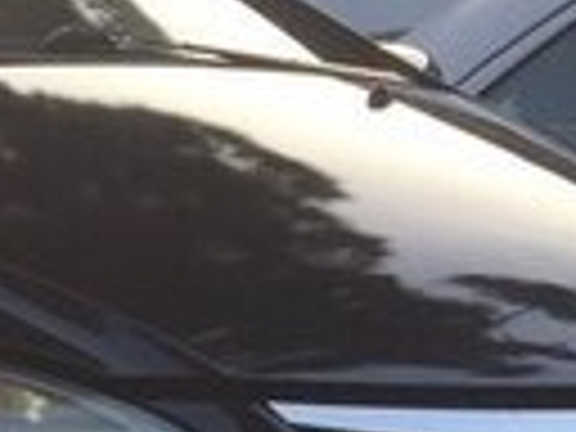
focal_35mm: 149
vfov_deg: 9.7
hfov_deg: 10.9
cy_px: 605
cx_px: -864
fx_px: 2479
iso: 32
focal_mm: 4.15
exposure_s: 1/224
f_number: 2.2
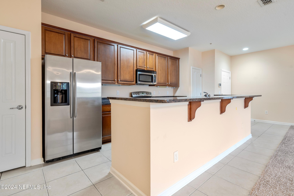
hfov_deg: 93.3
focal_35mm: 17
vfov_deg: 70.4
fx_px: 139
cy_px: 98
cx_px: 147
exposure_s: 1.3
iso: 125
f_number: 7.1
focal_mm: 17
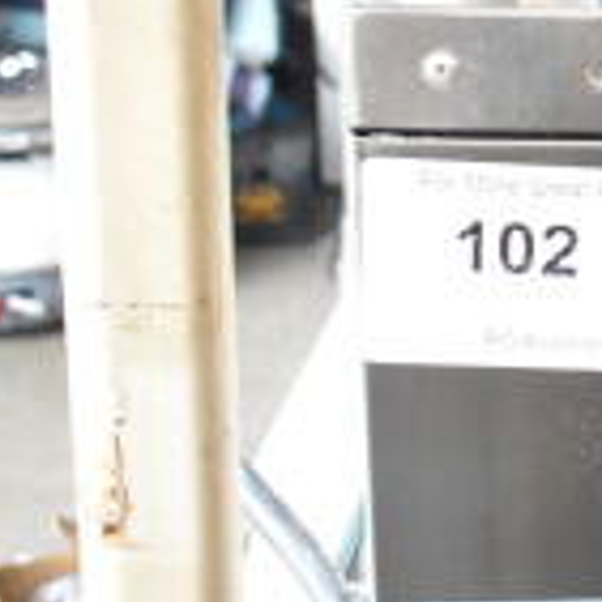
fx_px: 2164
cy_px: 245
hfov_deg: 13.7
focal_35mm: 110
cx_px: 1166
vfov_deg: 15.8
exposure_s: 1/100
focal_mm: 20
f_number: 5
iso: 1600
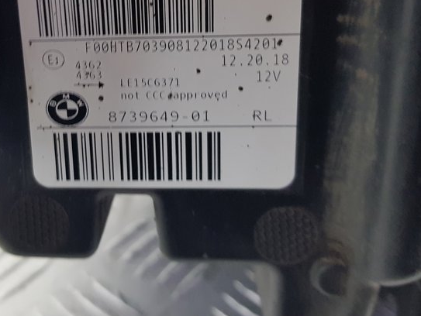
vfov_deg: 29.5
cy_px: 104
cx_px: 131
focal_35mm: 49
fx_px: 596
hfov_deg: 38.3
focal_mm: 4.2
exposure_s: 1/100
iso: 160
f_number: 1.7
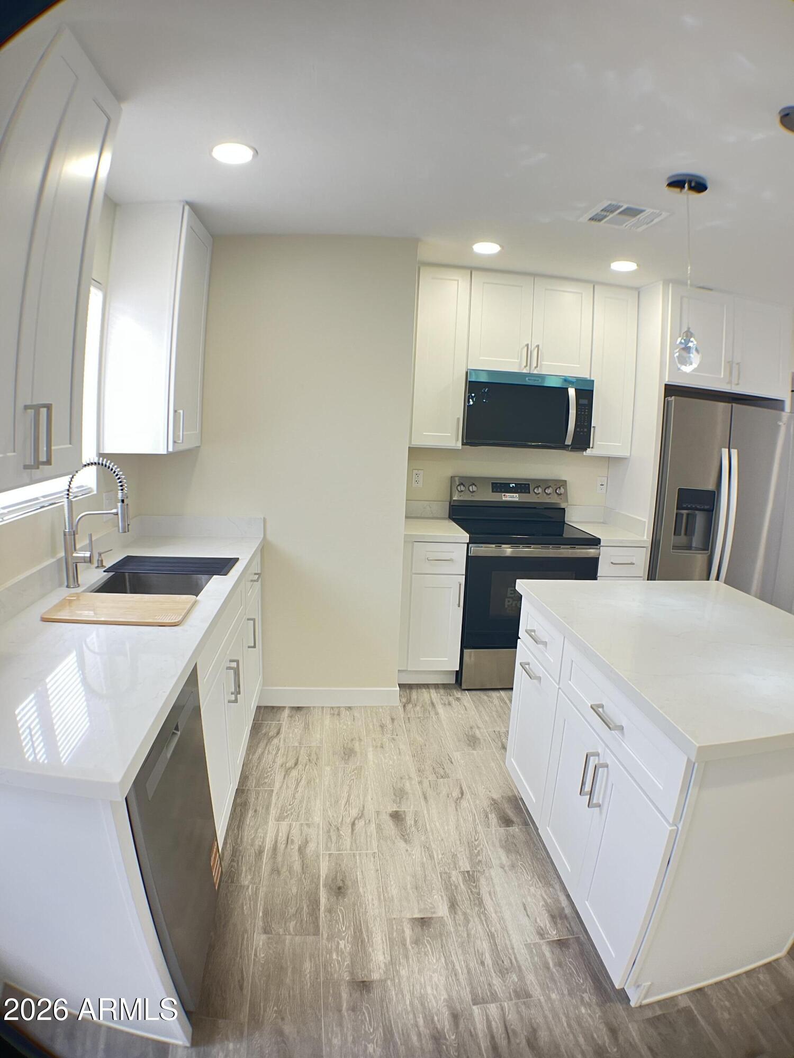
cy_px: 529
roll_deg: -2.2
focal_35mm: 26
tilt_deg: -8.1
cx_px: 397
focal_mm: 5.1
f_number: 1.6
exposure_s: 1/68
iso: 125
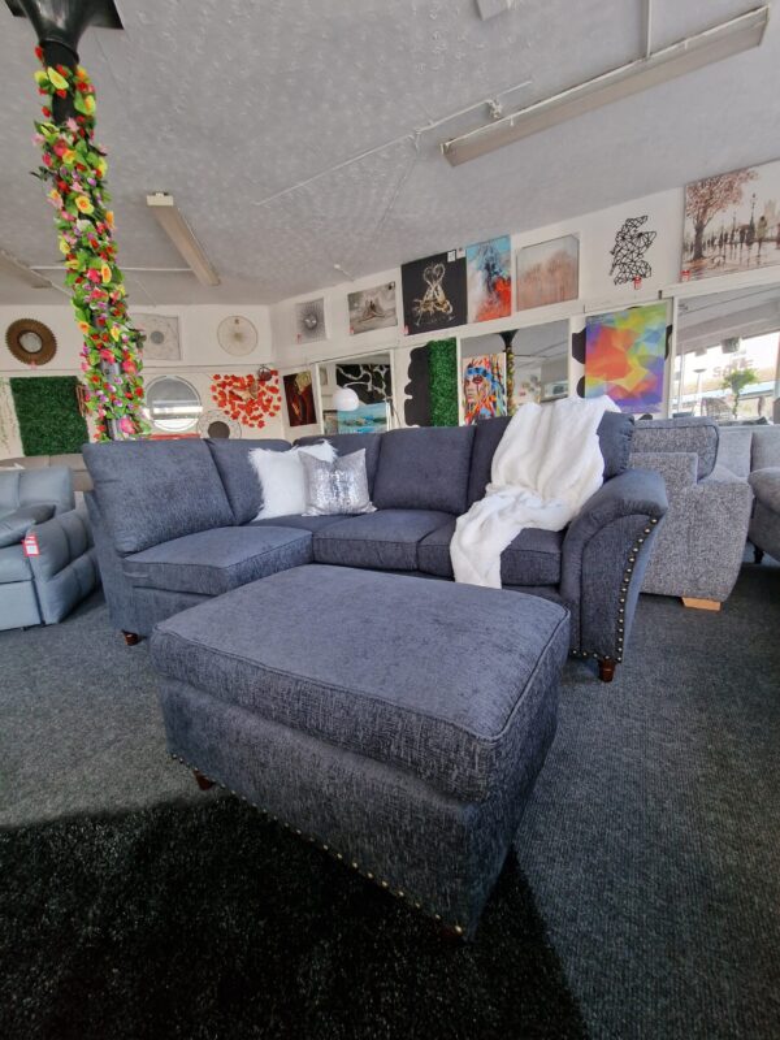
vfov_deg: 106.2
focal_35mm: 13
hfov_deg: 89.9
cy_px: 520
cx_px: 390
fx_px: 391
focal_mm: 2.2
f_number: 2.2
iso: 200
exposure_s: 1/50
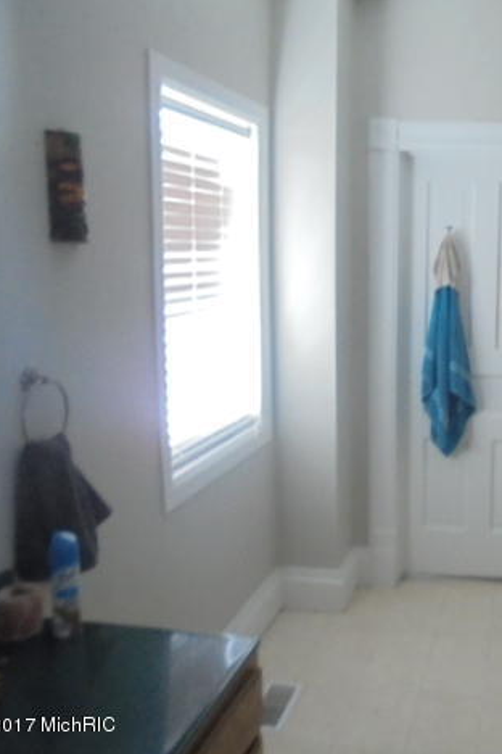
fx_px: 774
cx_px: 481
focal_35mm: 37
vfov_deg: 51.9
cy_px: 371
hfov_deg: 33.4
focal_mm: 4.6
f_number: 3.5
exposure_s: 1/20
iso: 500
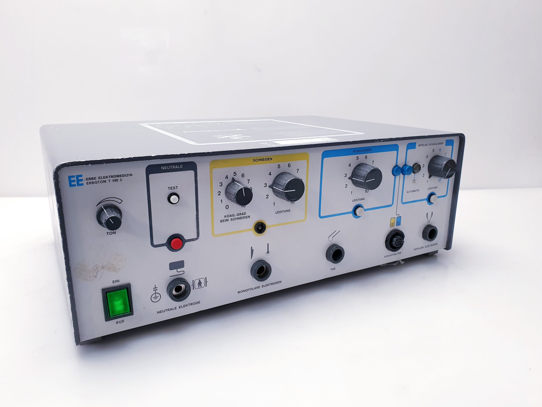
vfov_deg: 53.1
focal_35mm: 26
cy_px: 204
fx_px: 407
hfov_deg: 67.3
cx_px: 271
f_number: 2.4
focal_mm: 4.3
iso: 100
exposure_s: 1/50
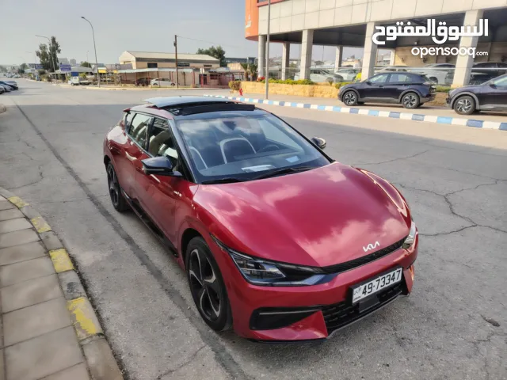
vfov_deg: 56.8
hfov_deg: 71.6
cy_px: 190
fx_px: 352
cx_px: 254
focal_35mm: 24
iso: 100
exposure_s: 1/689
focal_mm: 5.25
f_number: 1.75
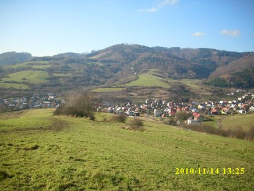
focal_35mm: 32
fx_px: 235
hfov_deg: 56.8
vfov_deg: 44.2
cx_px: 125
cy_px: 97
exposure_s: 1/458
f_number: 5.6
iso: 200
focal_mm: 6.2
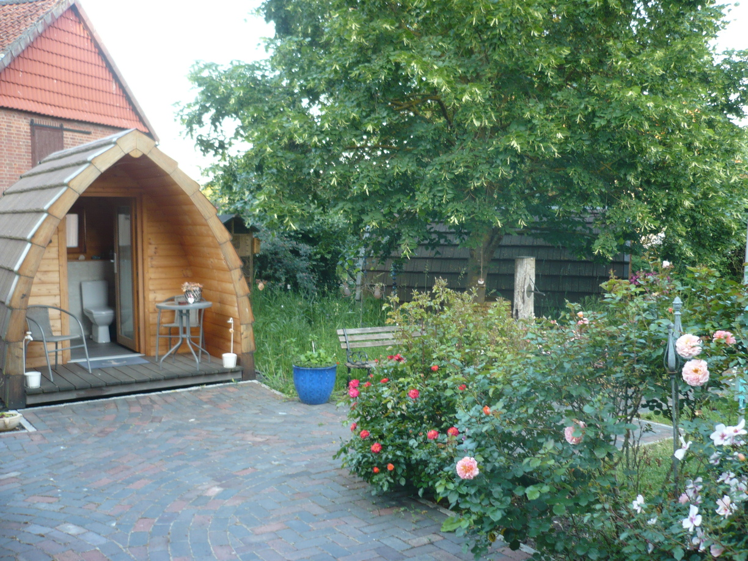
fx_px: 756
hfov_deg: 52.6
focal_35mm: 35
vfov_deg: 40.7
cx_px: 374
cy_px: 280
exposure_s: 1/30
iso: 100
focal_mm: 5.8
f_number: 2.8
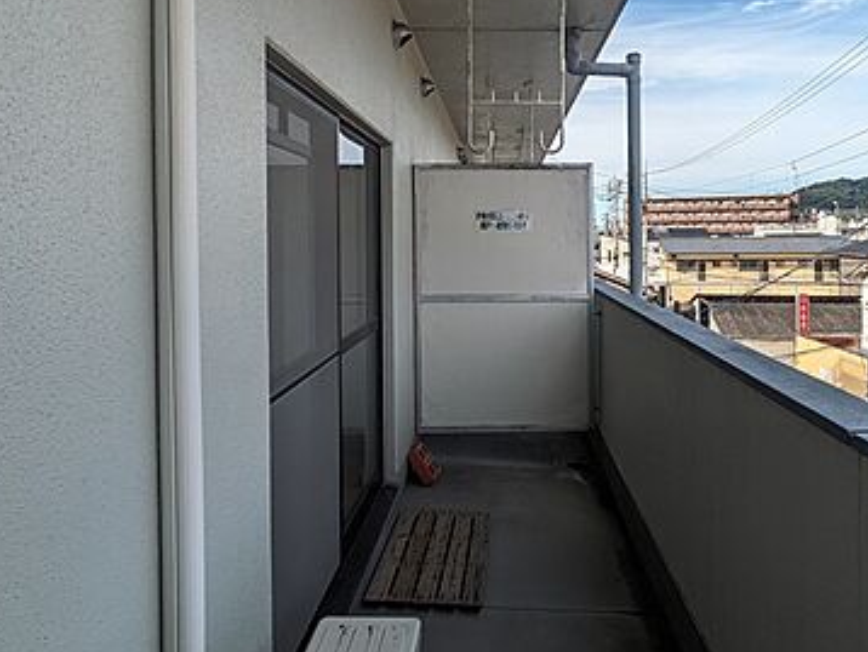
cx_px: 508
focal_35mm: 25
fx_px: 627
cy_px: 233
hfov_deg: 68.9
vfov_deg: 54.1
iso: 49
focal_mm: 1.83
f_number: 2.2
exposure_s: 1/943
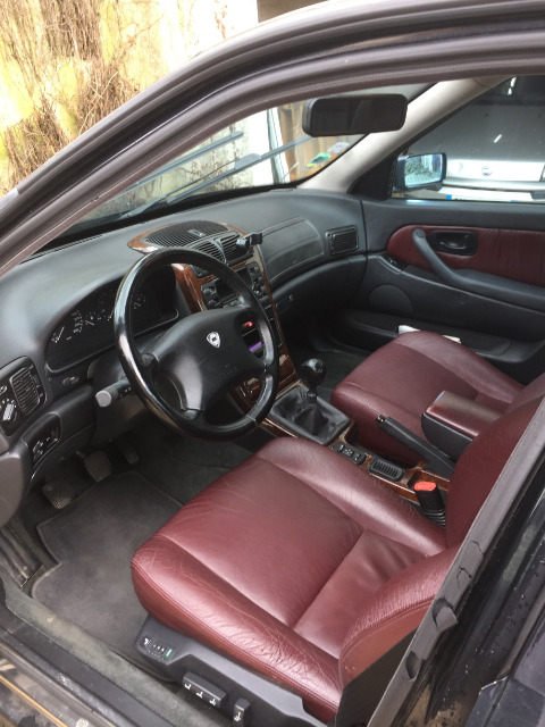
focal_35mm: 29
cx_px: 272
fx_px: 609
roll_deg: +5.2
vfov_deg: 61.7
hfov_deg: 48.2
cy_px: 364
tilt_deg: -31.0
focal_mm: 4.15
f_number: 2.2
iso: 40
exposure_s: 1/50
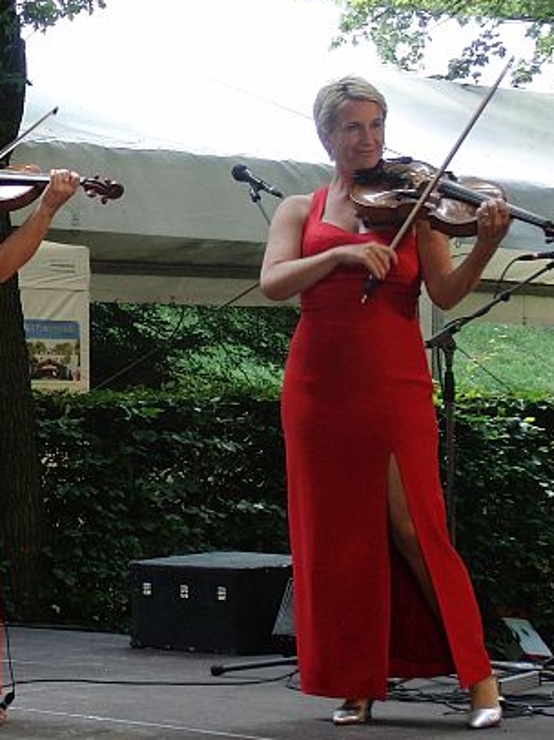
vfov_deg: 14.3
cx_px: -151
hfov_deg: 10.5
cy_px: 273
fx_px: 2948
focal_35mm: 138
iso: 125
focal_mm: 12.23
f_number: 4.1
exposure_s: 1/80
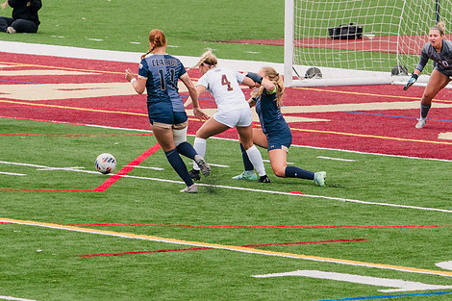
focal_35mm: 424
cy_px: 181
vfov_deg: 3.2
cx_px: 239
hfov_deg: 4.9
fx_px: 5321
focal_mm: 200
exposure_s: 1/1600
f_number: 5.6
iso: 800
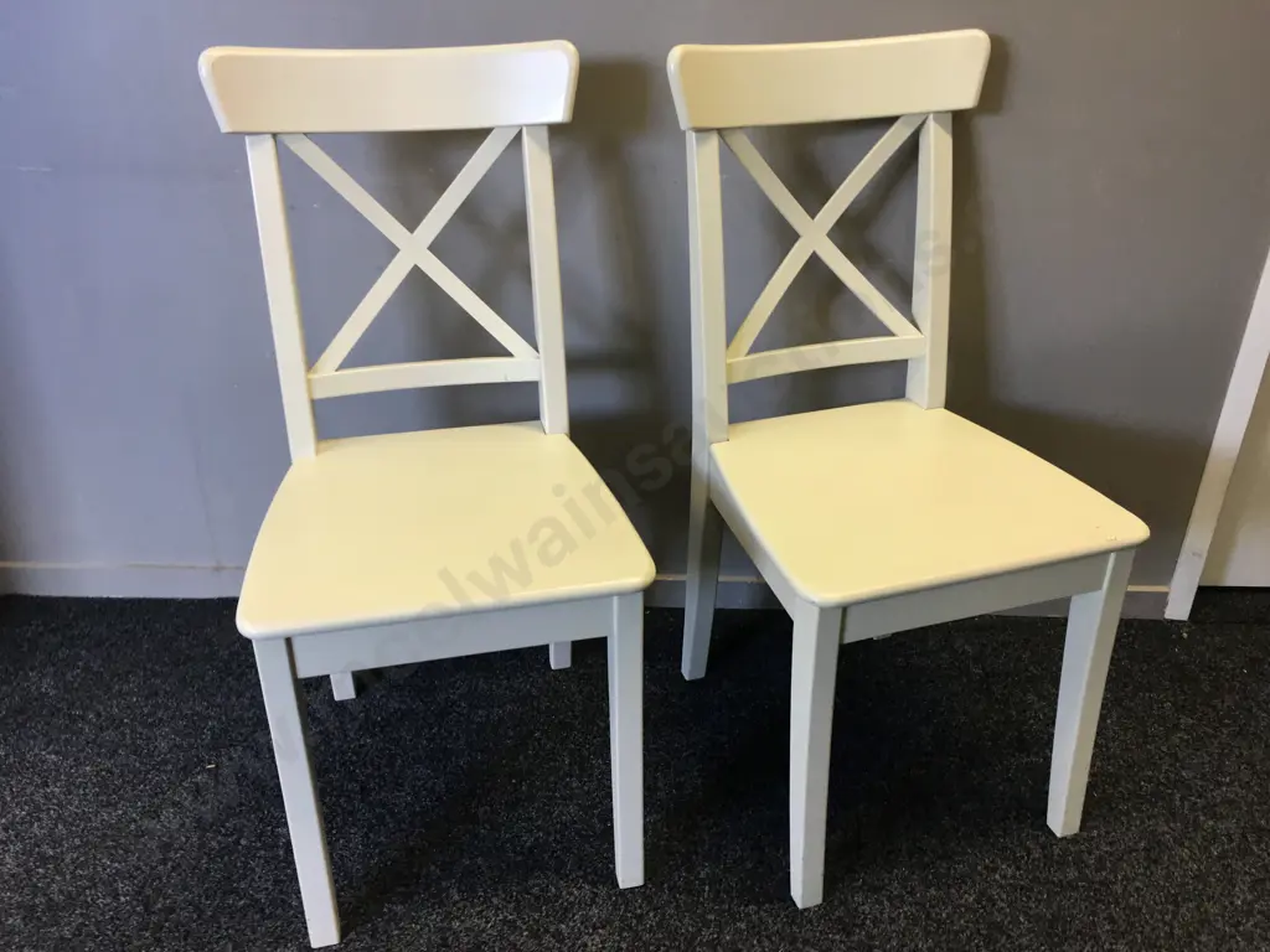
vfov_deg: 48.2
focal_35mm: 29
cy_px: 476
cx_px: 635
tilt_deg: -25.7
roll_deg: -2.0
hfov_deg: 61.7
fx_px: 1064
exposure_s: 1/33
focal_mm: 4.15
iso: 50
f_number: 2.2
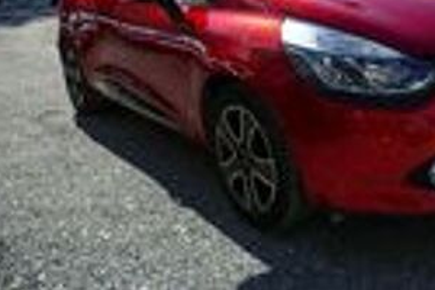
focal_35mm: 40
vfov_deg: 32.6
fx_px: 483
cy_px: 63
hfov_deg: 46.6
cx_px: 331
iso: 125
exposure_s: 1/1600
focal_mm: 9.12
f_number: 2.8
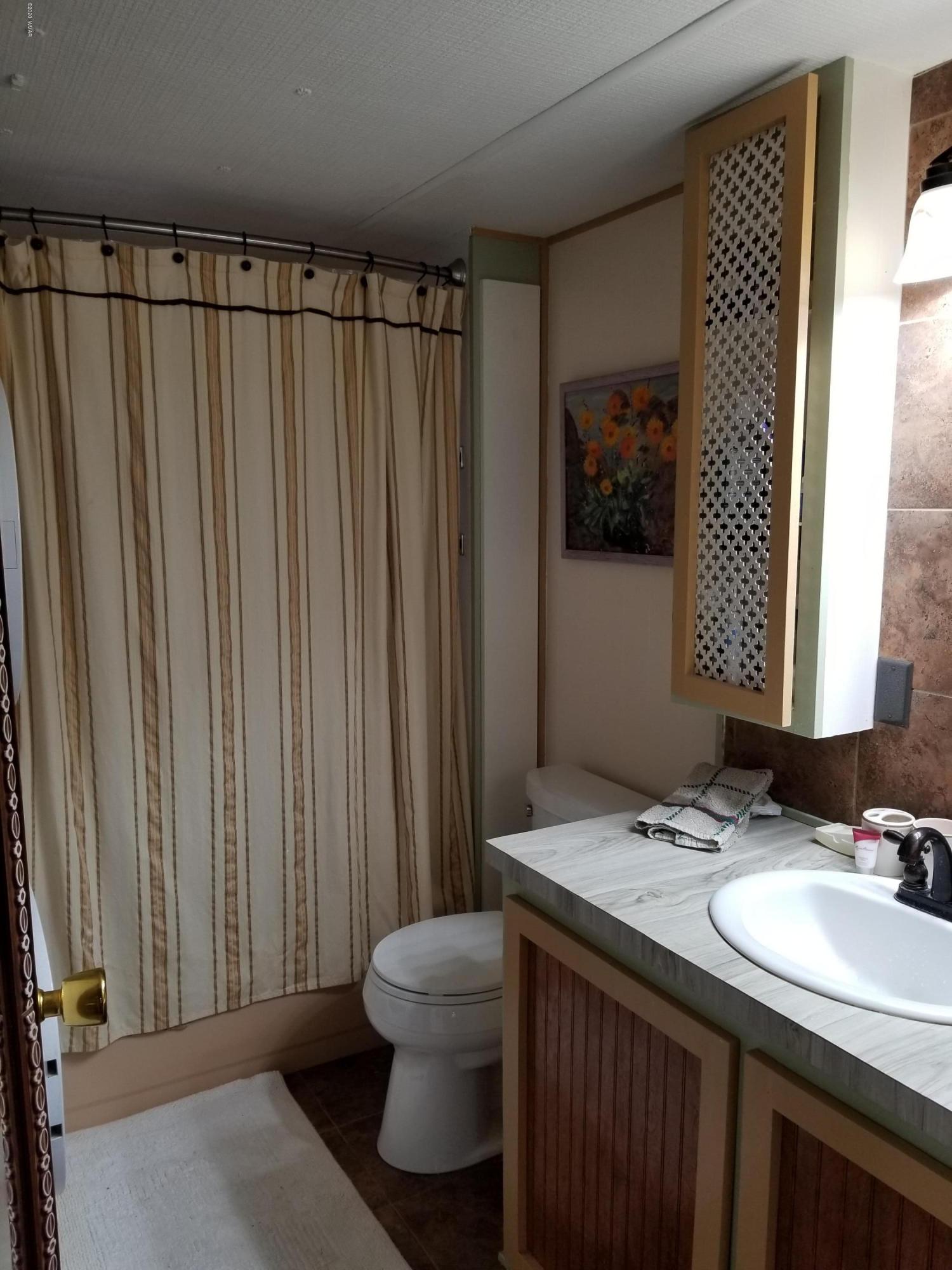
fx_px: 953
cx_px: 476
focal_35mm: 26
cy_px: 635
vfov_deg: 67.3
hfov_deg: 53.1
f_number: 1.7
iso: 64
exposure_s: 1/60
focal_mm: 4.3
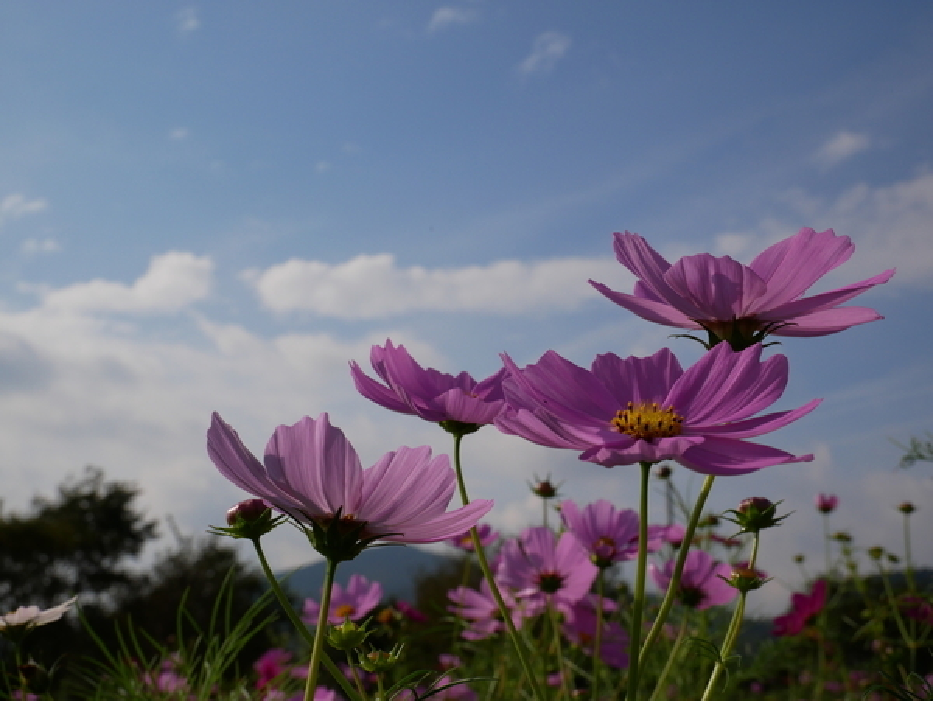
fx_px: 1241
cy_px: 350
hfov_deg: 41.2
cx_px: 466
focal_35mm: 46
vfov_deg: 31.6
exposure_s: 1/640
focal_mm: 23
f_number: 11
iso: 200
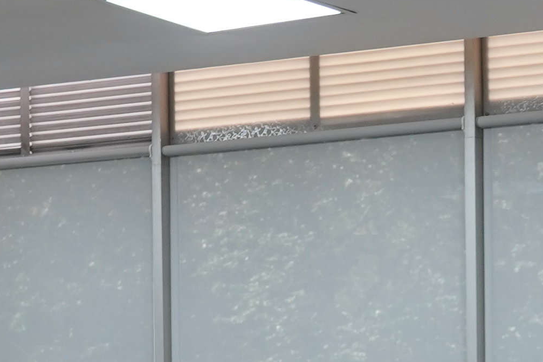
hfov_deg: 13.6
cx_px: 558
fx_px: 2247
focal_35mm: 149
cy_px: 558
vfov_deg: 9.0
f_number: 4
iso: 800
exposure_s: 1/160
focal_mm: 25
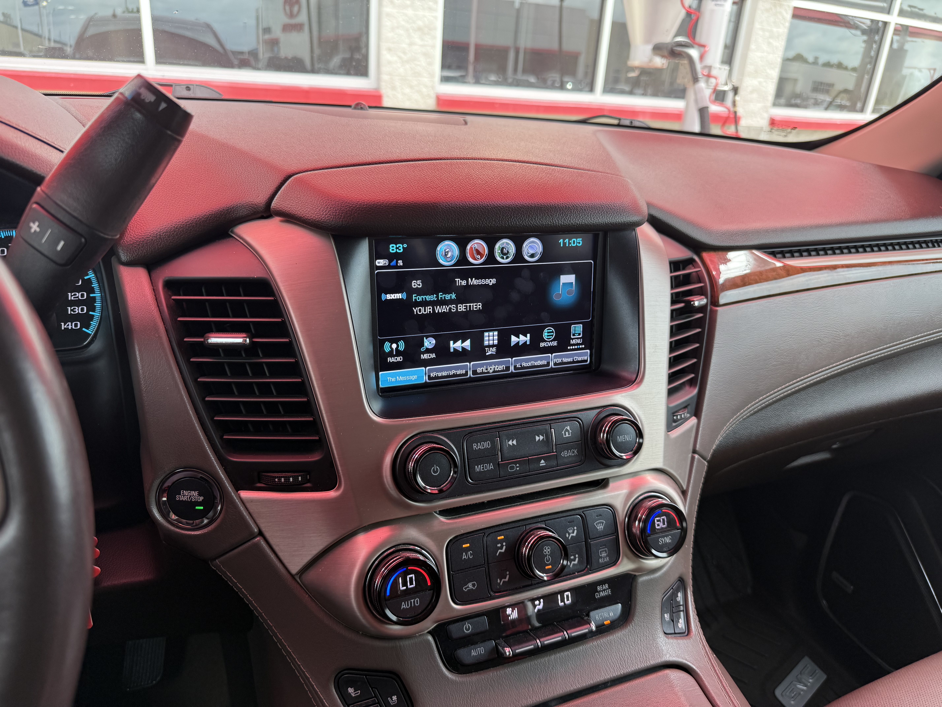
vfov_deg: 56.8
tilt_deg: -21.0
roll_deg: -3.3
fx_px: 653
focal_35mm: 24
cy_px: 354
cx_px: 471
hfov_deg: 71.6
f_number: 1.78
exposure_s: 1/121
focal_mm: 6.76
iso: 80
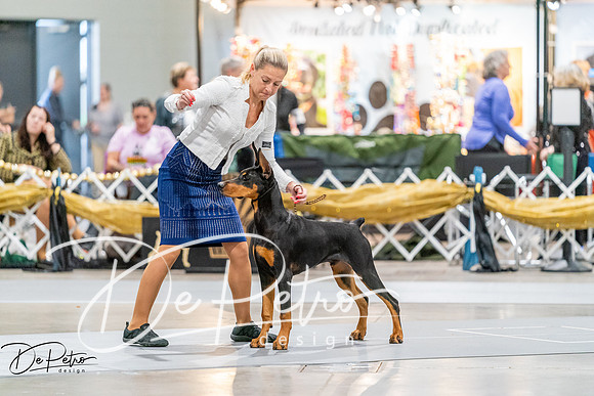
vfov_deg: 6.9
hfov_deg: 10.3
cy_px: 198
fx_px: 3301
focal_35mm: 200
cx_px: 297
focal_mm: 200
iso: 6400
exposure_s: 1/250
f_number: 2.8
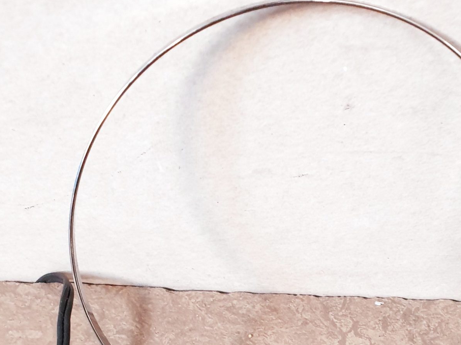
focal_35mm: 56
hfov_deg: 33.8
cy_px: 407
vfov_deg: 23.9
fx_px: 746
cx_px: 334
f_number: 2.4
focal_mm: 4.3
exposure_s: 1/33
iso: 320
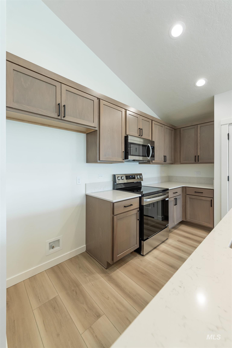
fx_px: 135
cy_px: 174
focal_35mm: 14
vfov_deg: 104.2
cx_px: 116
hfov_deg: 81.3
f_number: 4.5
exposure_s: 1/80
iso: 800
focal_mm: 14
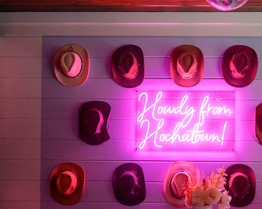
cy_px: 167
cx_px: 189
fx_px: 426
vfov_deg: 27.1
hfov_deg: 33.6
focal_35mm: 55
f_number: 4
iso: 500
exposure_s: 1/100
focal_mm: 30
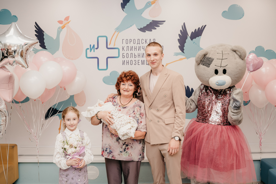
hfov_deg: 54.4
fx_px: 268
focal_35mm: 35
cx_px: 138
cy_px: 92
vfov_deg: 37.9
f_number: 4
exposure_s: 1/160
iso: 400
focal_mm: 35
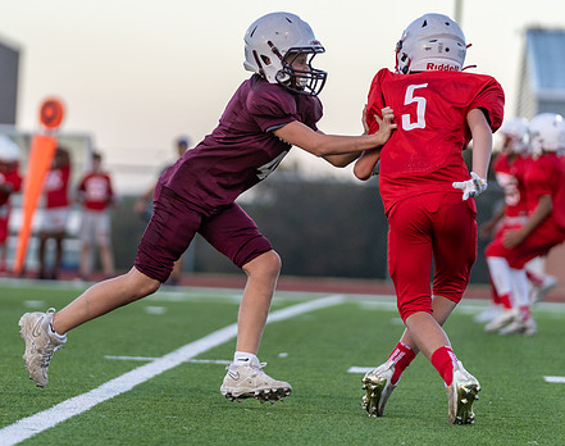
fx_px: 4491
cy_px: 182
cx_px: 200
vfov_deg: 5.7
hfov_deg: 7.2
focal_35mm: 270
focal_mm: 168
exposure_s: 1/1250
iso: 640
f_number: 2.8
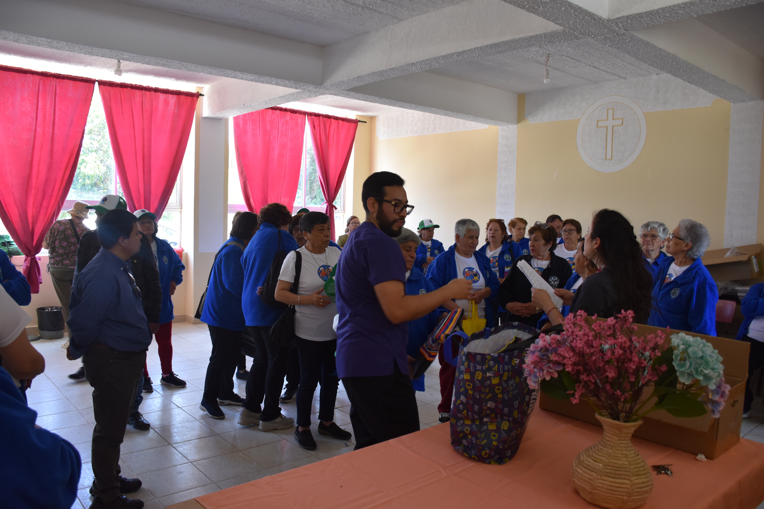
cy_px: 254
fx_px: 573
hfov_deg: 67.4
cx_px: 382
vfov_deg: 47.9
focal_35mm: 27
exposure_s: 1/80
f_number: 4.5
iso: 400
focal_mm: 18
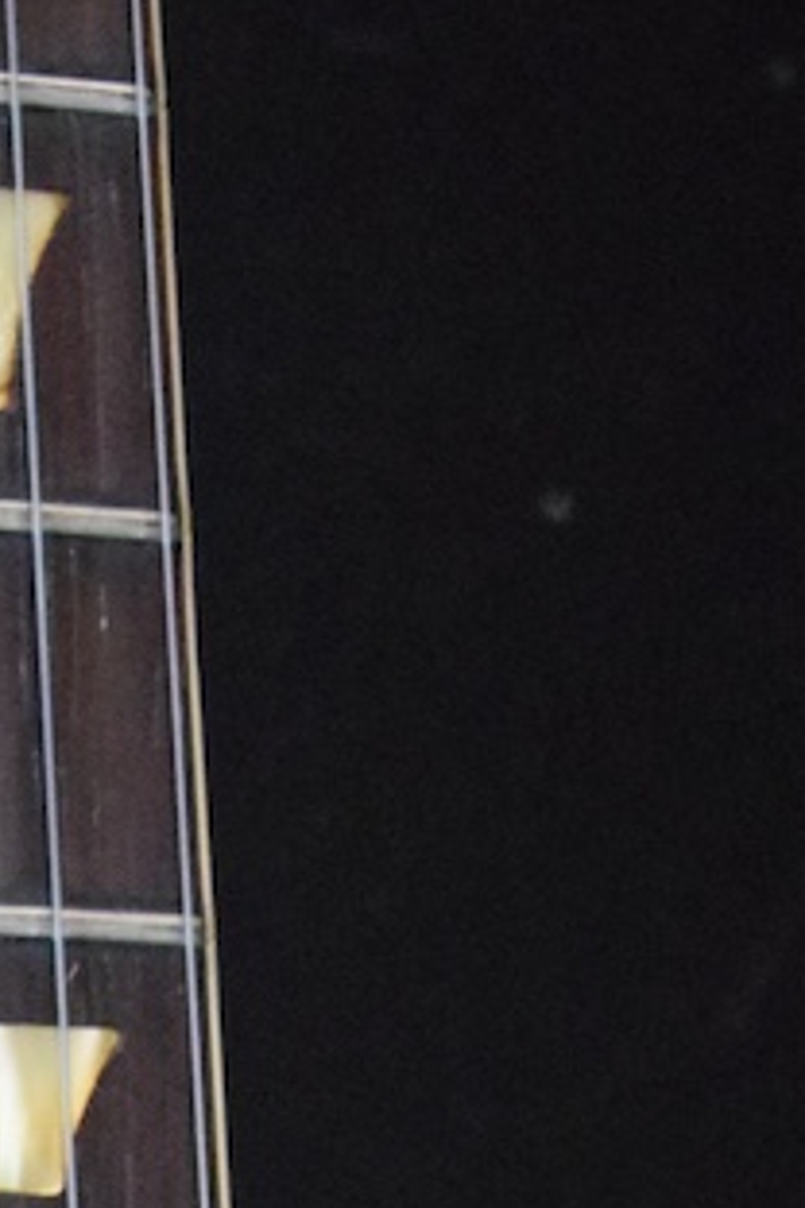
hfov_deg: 3.7
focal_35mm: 375
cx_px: -271
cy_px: 2772
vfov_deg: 5.3
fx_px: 12577
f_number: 5.6
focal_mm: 52
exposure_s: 1/60
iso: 6400
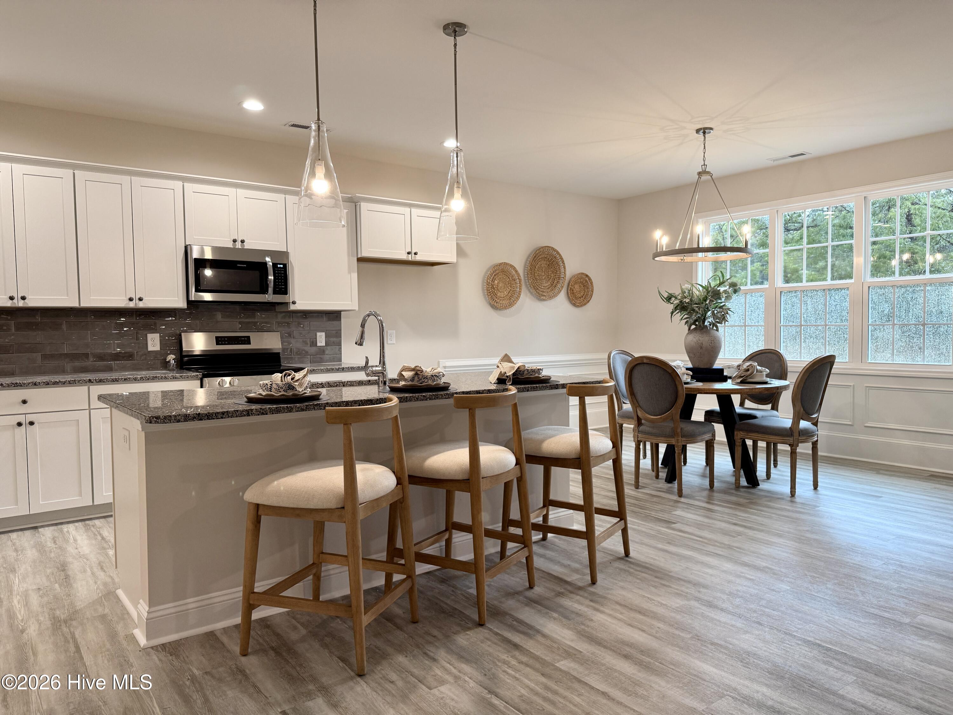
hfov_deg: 71.6
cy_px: 358
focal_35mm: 24
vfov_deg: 56.8
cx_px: 476
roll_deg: +0.3
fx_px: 661
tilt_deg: -3.0
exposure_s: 1/120
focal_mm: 6.76
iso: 160
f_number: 1.78
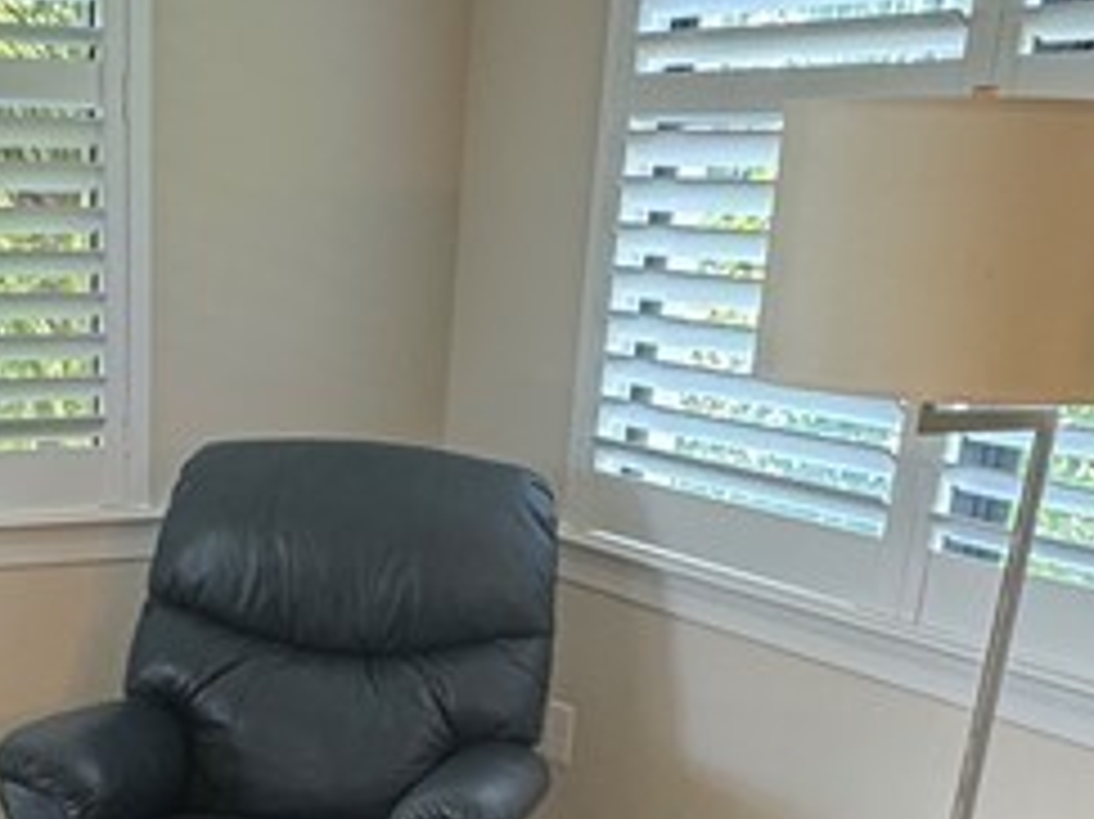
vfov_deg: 22.4
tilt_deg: -24.5
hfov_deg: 32.1
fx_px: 1864
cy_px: 1035
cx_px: 279
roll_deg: -2.0
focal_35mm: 59
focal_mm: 2.22
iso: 160
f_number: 2.2
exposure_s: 1/60
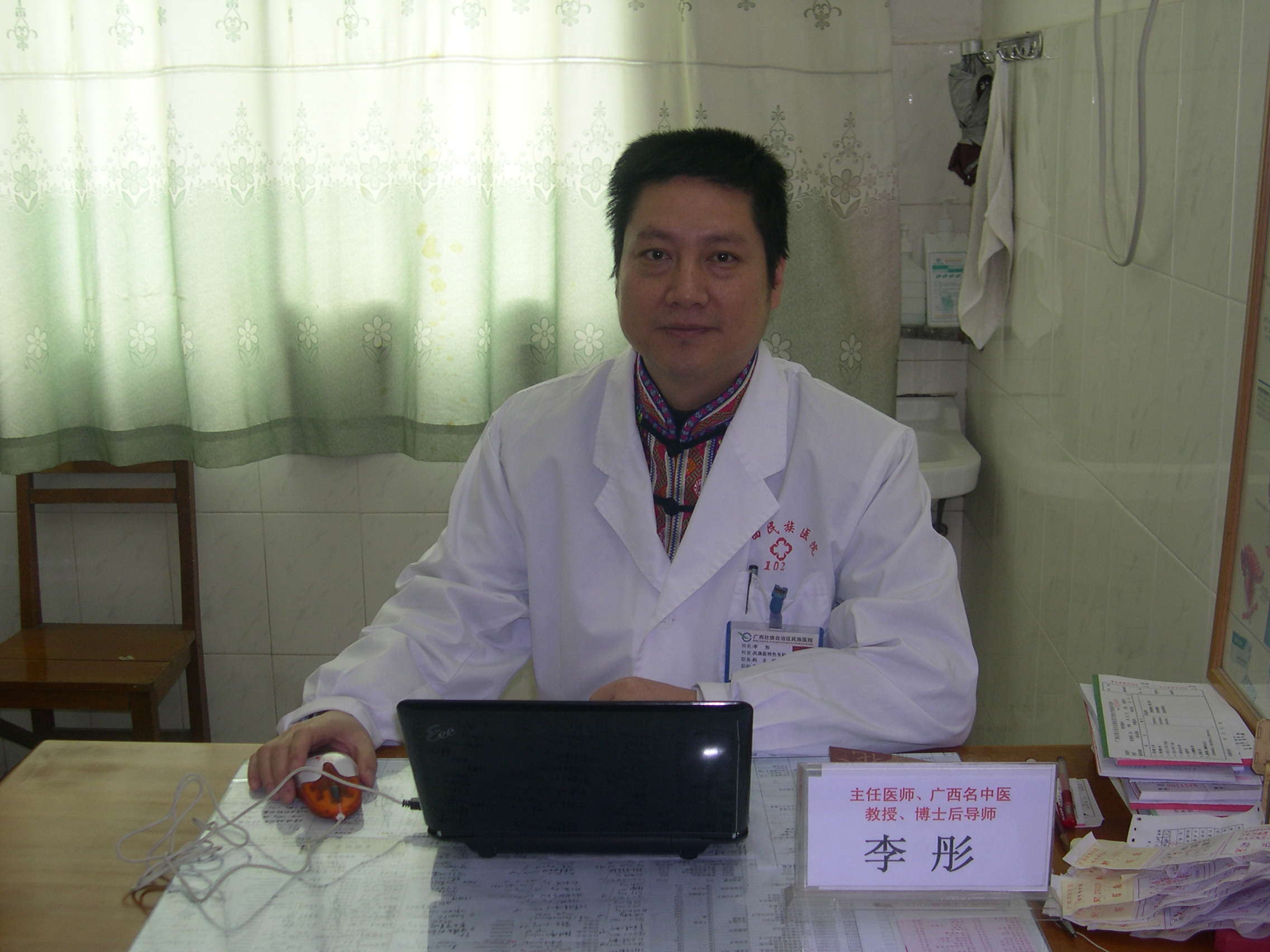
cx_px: 635
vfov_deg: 34.3
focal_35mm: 42
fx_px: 1541
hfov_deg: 44.8
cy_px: 476
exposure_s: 1/30
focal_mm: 9
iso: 100
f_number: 2.9
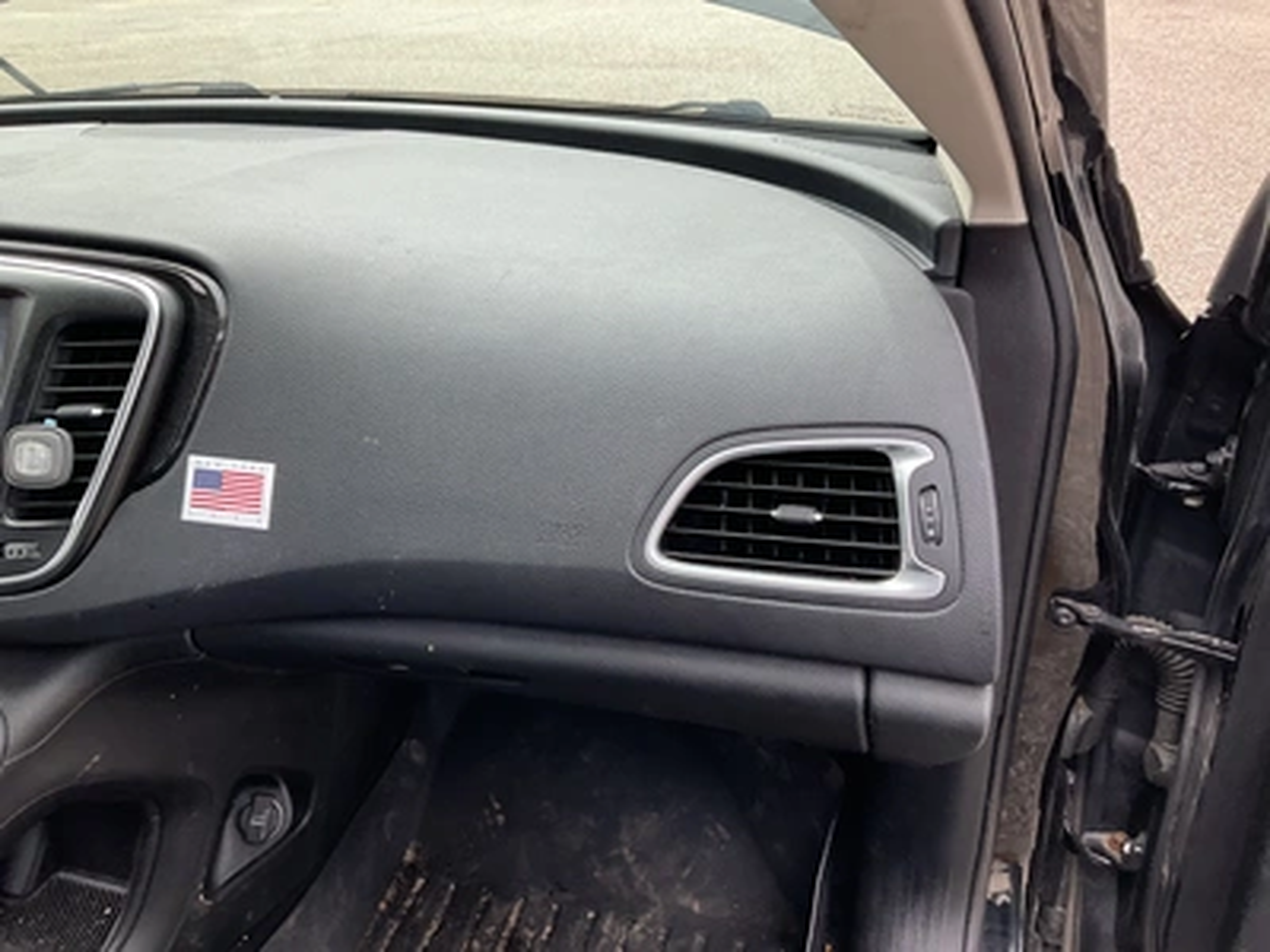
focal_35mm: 29
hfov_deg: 61.7
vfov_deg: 48.2
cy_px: 476
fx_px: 1064
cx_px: 635
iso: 20
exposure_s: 1/151
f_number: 1.8
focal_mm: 3
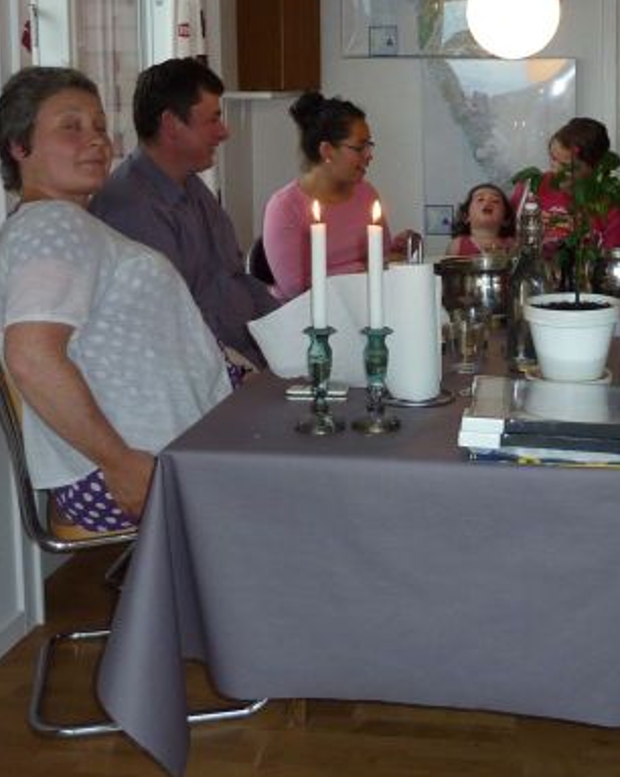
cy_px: 235
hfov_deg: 29.1
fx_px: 1171
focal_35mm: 51
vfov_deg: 36.2
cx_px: 478
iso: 100
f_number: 3.3
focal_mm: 4.1
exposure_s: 1/30
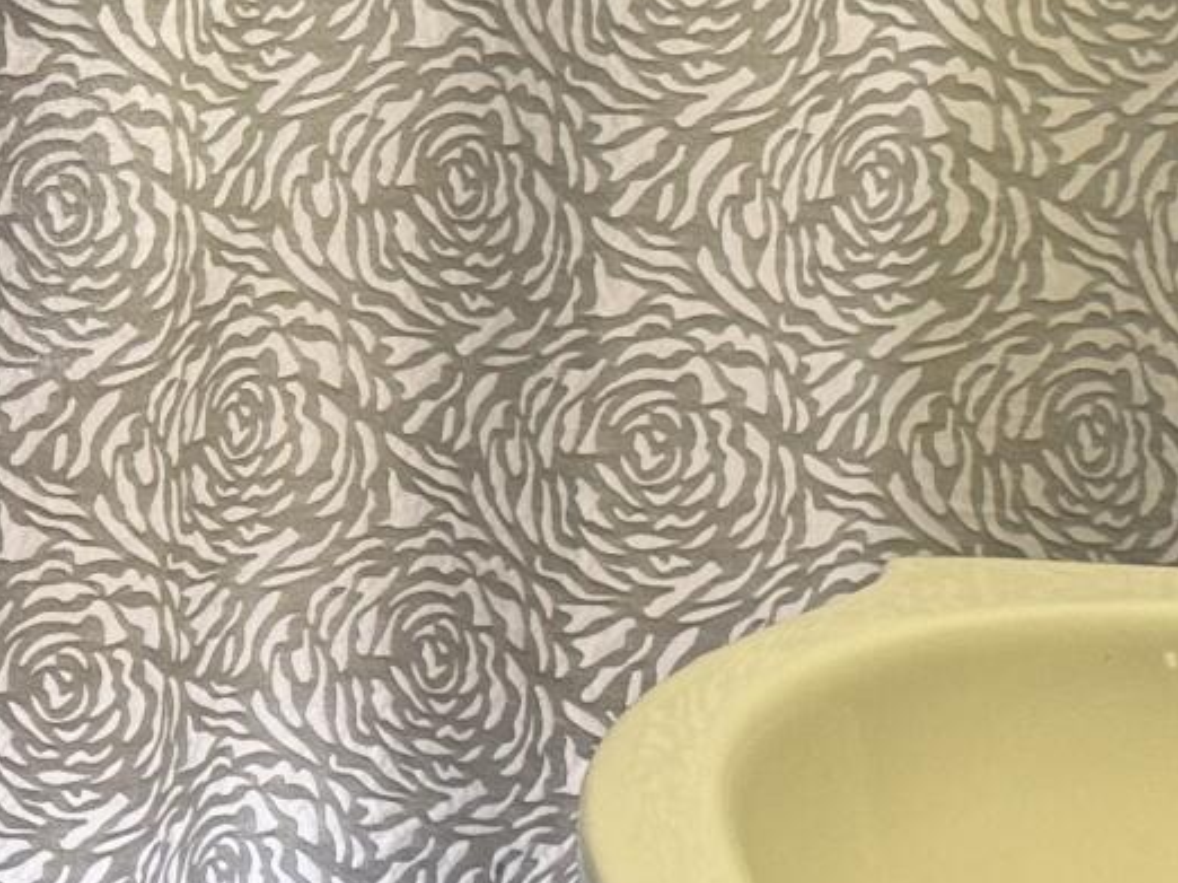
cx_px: -562
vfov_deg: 10.7
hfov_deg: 13.5
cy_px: 677
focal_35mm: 138
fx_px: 4694
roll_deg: +0.0
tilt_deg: -18.8
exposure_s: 1/60
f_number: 1.78
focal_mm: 6.76
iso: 200
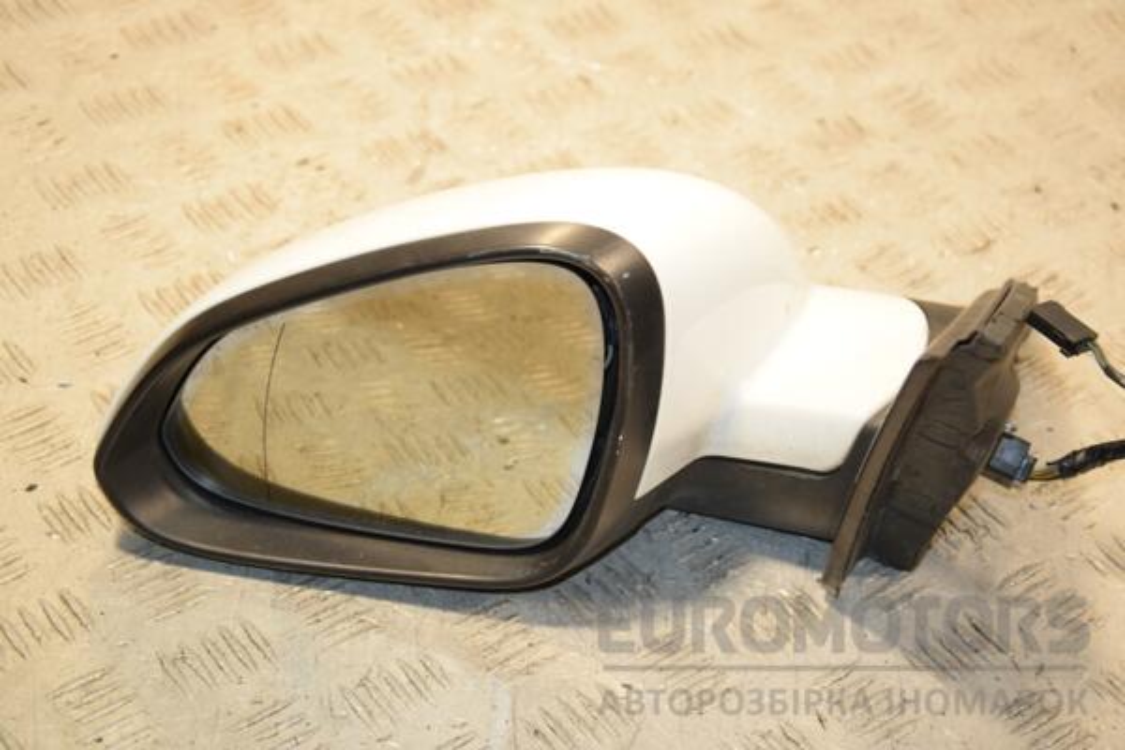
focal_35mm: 75
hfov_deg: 27.0
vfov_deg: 18.2
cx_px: 562
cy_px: 375
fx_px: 2344
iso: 800
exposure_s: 1/200
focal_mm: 50
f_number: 6.3
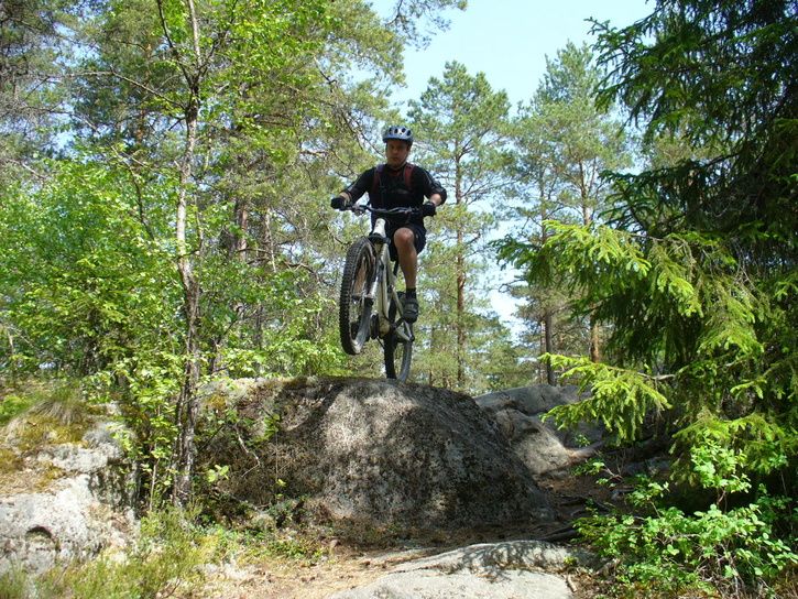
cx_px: 399
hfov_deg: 50.1
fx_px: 853
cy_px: 300
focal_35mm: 37
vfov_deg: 38.7
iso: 100
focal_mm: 6.1
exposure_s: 1/500
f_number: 2.8
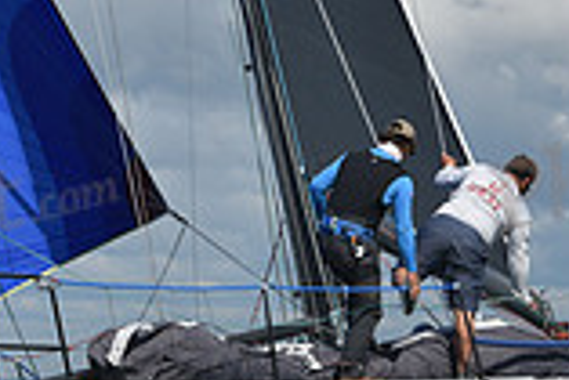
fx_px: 6439
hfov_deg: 5.1
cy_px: 378
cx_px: 308
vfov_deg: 3.4
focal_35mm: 407
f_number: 10
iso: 250
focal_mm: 110
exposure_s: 1/1250
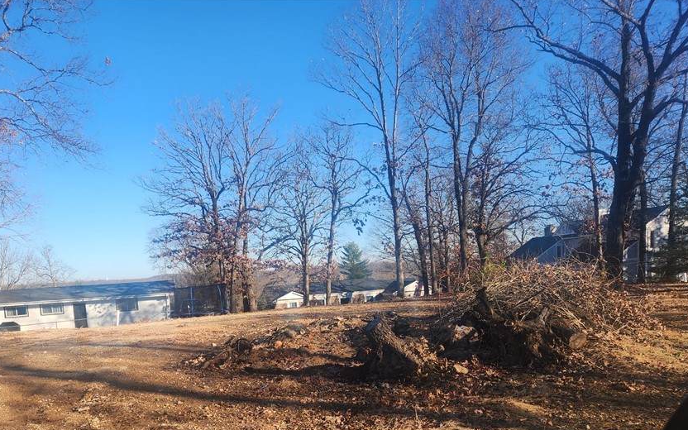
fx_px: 563
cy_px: 314
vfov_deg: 40.8
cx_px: 300
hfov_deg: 62.7
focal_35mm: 30
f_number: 1.8
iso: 20
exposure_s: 1/818
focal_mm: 5.4
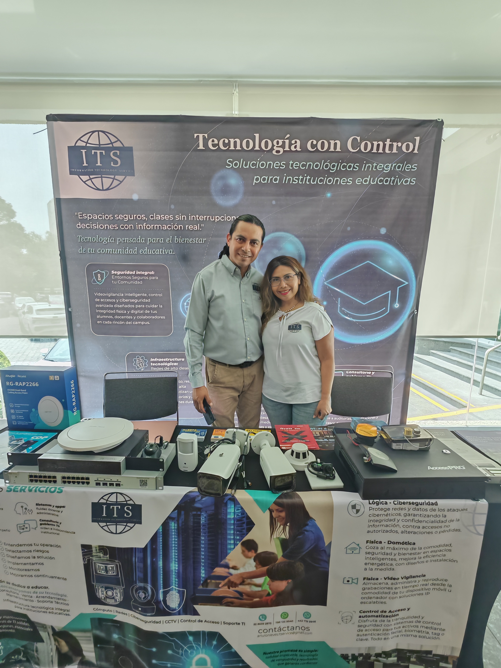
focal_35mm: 16
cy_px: 334
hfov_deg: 78.1
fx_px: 309
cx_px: 250
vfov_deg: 94.5
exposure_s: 1/33
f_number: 2.2
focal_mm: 1.96
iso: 200
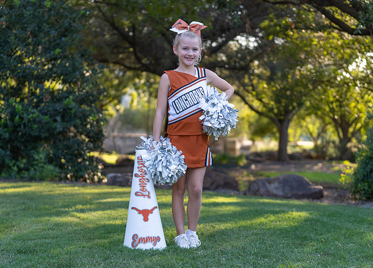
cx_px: 187
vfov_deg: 19.3
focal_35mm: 74
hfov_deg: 26.6
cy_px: 134
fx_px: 788
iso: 200
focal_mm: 70
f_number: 2.8
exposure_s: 1/320
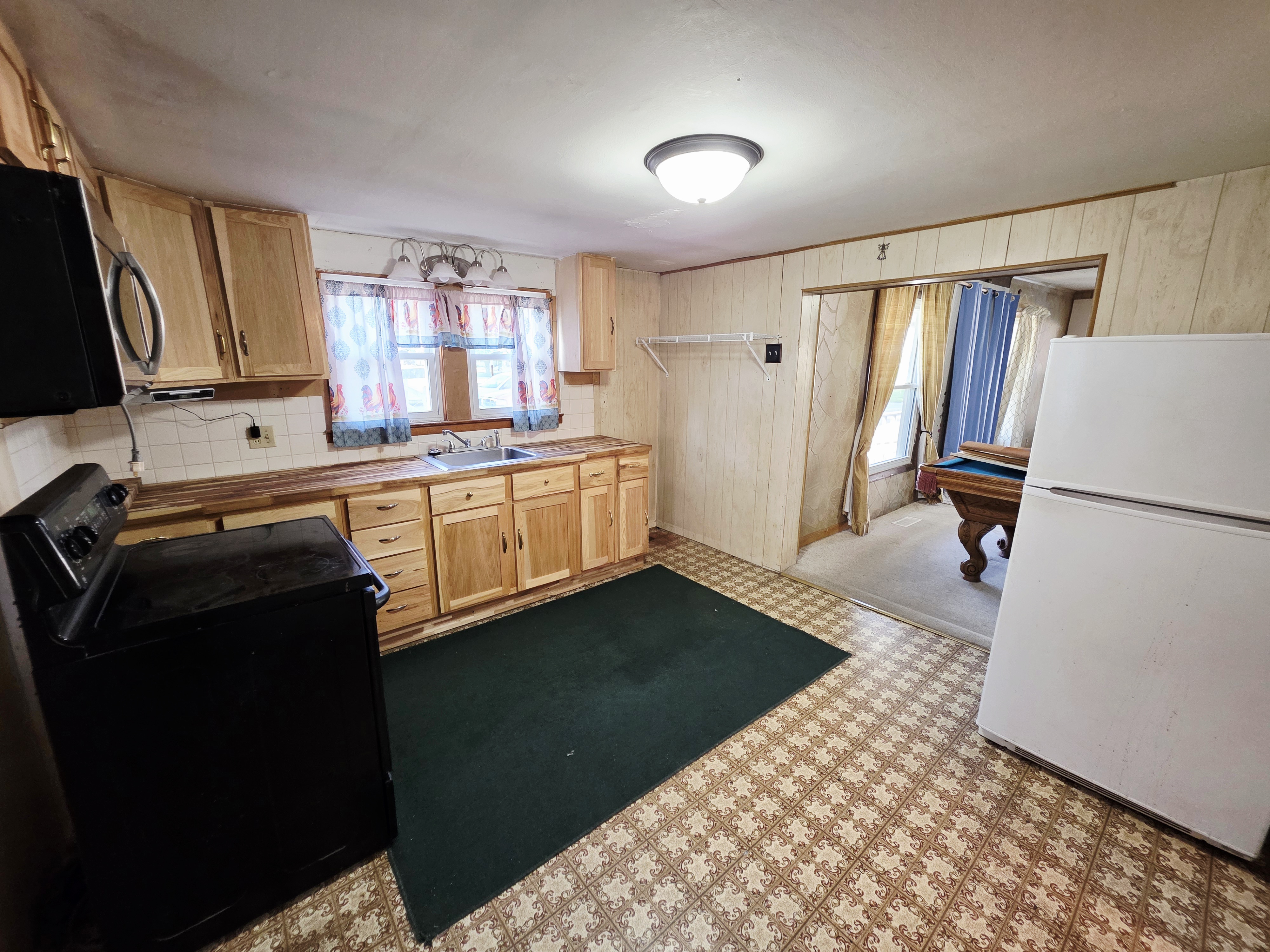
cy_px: 476
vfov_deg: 89.9
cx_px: 635
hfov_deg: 106.2
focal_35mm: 13
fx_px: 477
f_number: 1.9
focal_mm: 2.2
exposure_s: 1/60.2
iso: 250
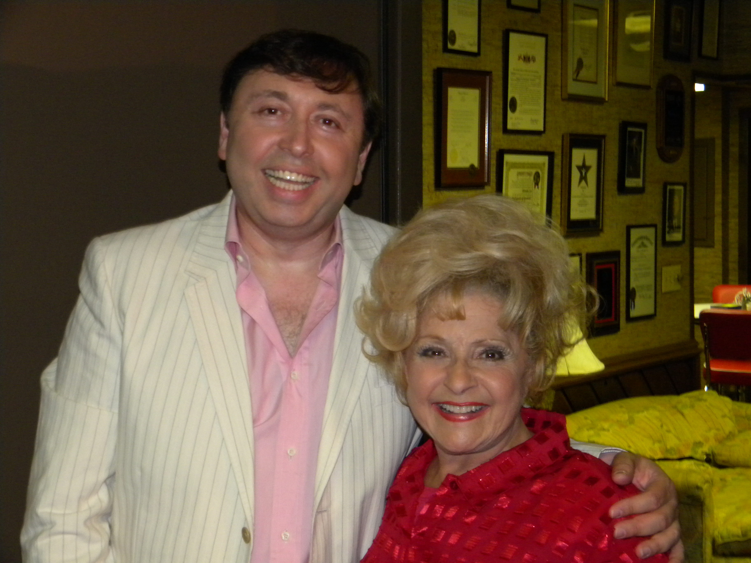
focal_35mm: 67
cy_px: 282
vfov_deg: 21.9
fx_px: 1454
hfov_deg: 29.0
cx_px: 376
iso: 400
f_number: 4.3
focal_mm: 12.2
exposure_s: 1/30
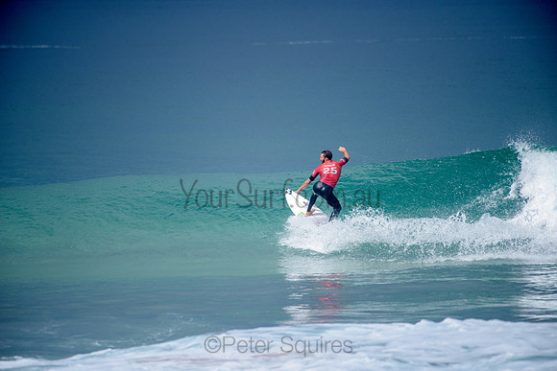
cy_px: 186
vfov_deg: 2.8
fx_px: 7738
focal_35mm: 500
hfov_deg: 4.1
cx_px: 278
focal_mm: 500
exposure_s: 1/2000
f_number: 5.6
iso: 160
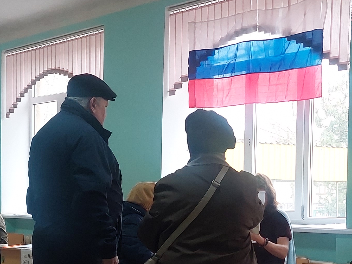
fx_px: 834
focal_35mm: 82
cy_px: 244
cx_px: 93
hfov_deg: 23.6
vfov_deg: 17.7
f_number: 1.8
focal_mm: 5.23
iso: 125
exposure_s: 1/120
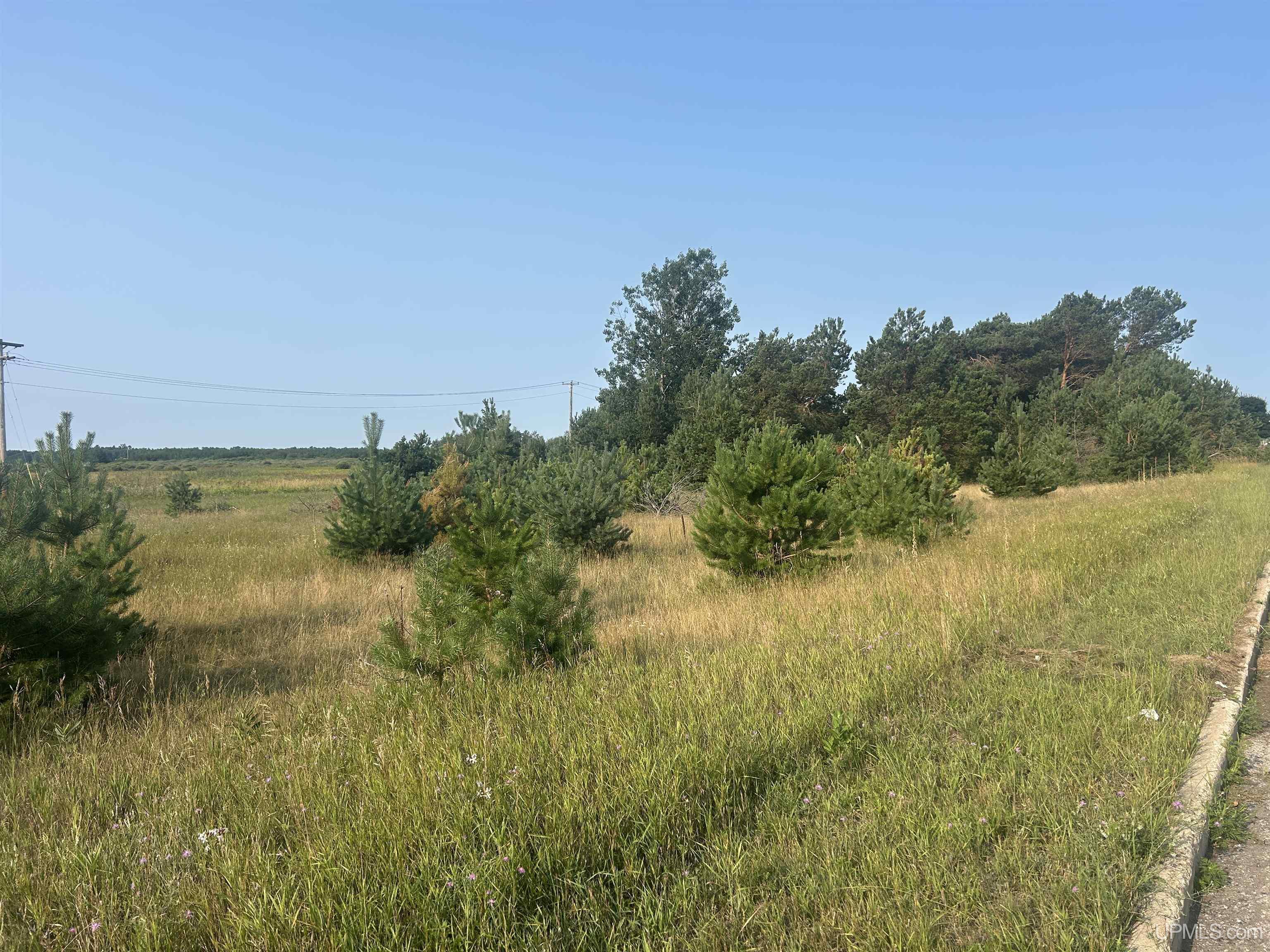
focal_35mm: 26
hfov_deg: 67.3
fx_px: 954
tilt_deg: -0.7
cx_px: 635
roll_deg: +0.0
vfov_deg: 53.1
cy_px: 476
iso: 50
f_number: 1.5
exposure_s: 1/3077
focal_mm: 5.7
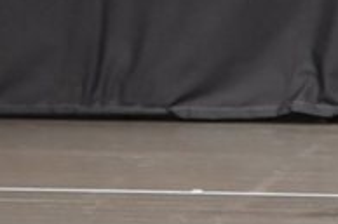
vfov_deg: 1.5
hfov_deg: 2.3
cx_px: 576
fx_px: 8424
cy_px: -174
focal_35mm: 898
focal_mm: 150
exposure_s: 1/400
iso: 6400
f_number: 5.6
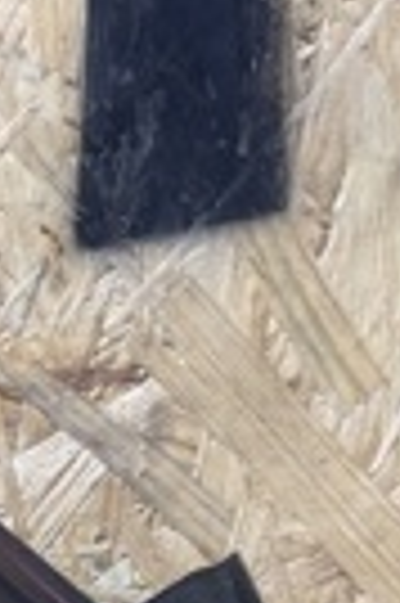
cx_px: -458
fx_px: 1988
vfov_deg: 16.2
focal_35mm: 119
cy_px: 817
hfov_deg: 10.4
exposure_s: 1/100
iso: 160
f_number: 1.78
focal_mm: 6.76
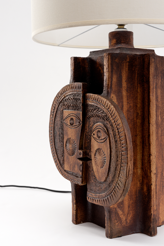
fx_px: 342
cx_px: 82
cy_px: 123
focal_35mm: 50
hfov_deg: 27.0
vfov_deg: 39.6
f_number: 8
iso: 250
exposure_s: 1/400
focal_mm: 50
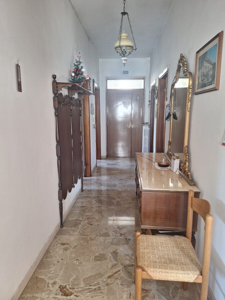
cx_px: 112
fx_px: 199
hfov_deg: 58.9
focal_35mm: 23
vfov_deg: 73.9
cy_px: 150
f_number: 1.8
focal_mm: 5.54
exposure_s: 1/33
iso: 250
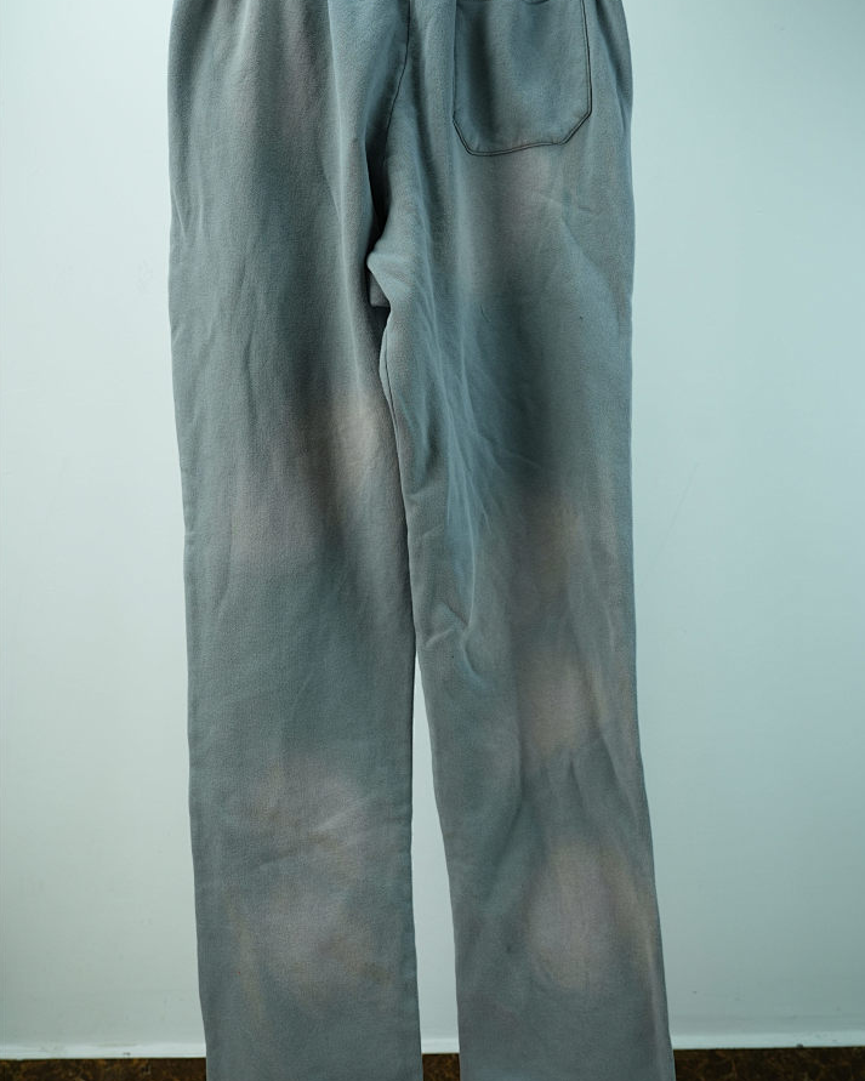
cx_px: 434
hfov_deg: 44.6
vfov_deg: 54.2
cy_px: 520
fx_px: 1056
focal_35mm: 33
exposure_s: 1/250
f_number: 4.5
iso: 640
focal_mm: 29
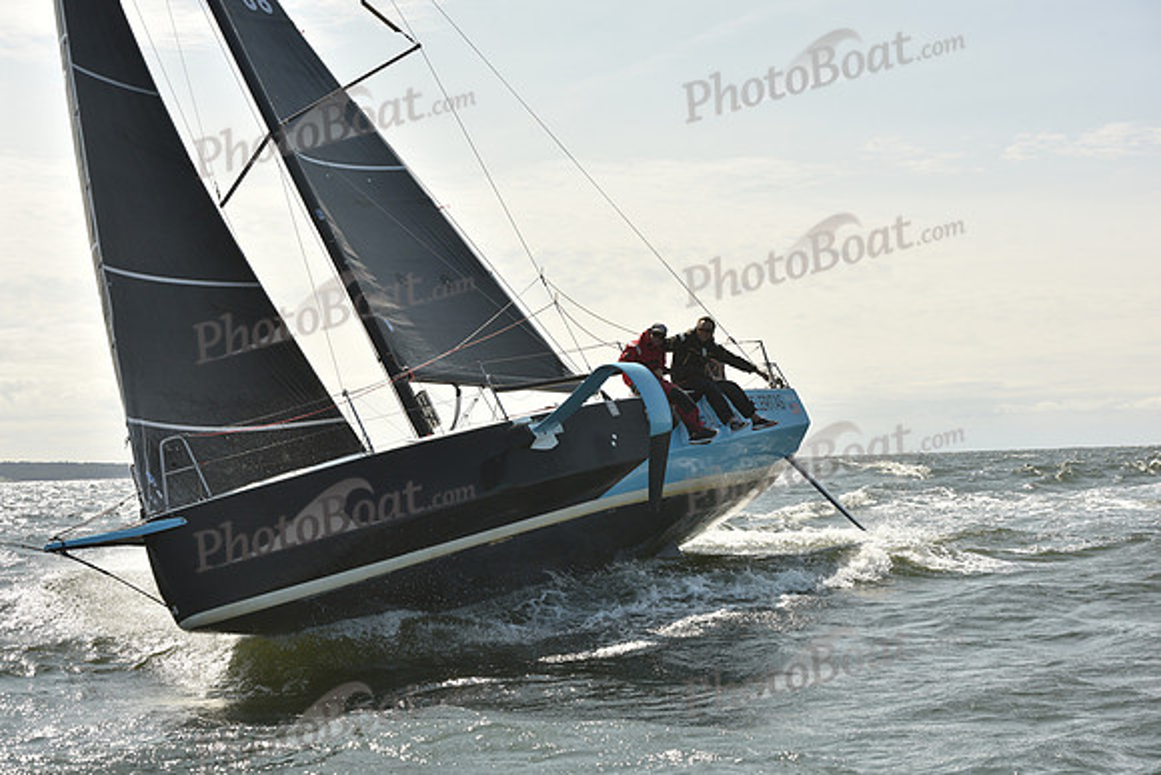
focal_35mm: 70
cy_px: 388
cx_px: 580
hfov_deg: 28.8
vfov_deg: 19.5
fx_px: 2258
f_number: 9
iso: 250
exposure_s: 1/800
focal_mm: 70
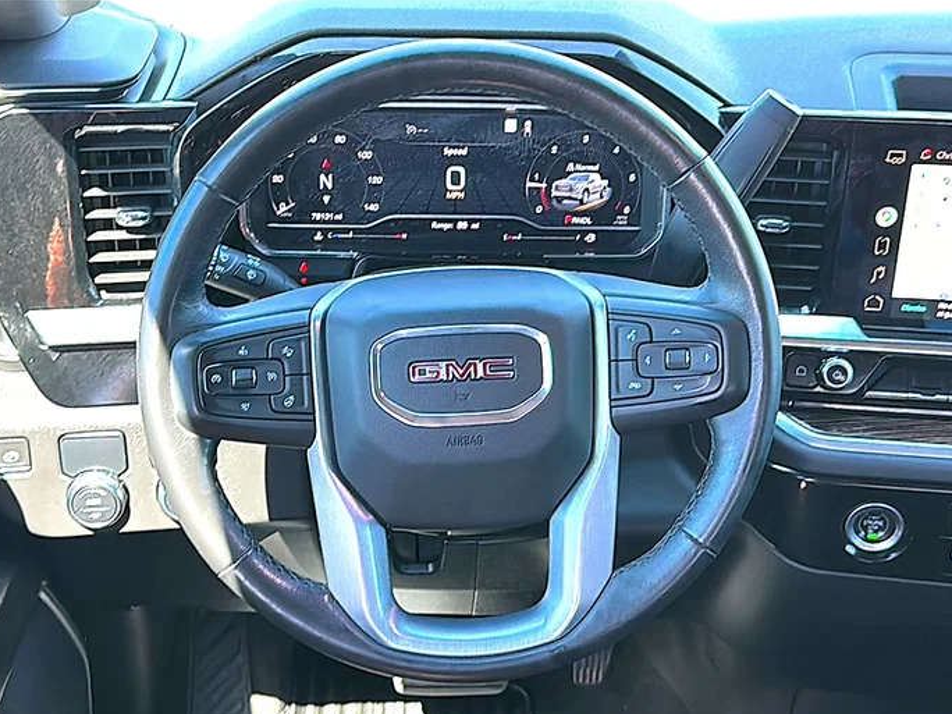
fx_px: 1183
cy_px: 364
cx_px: 472
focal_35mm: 43
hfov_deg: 43.9
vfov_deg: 33.6
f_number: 1.78
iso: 125
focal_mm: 6.86
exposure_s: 1/86
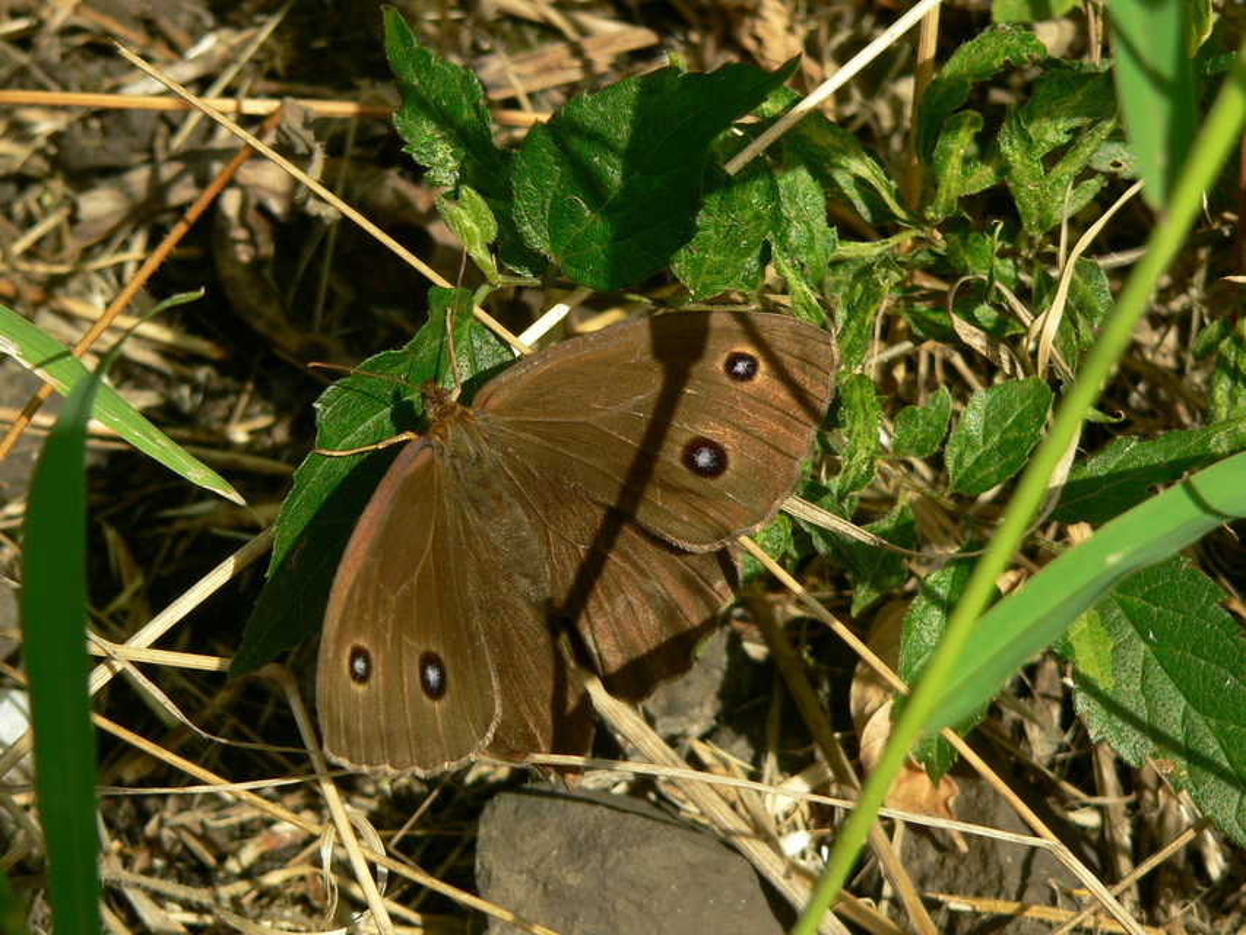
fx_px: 3744
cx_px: 623
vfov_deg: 14.2
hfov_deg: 18.9
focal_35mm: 104
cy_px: 468
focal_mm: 17.3
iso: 80
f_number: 4
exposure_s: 1/500
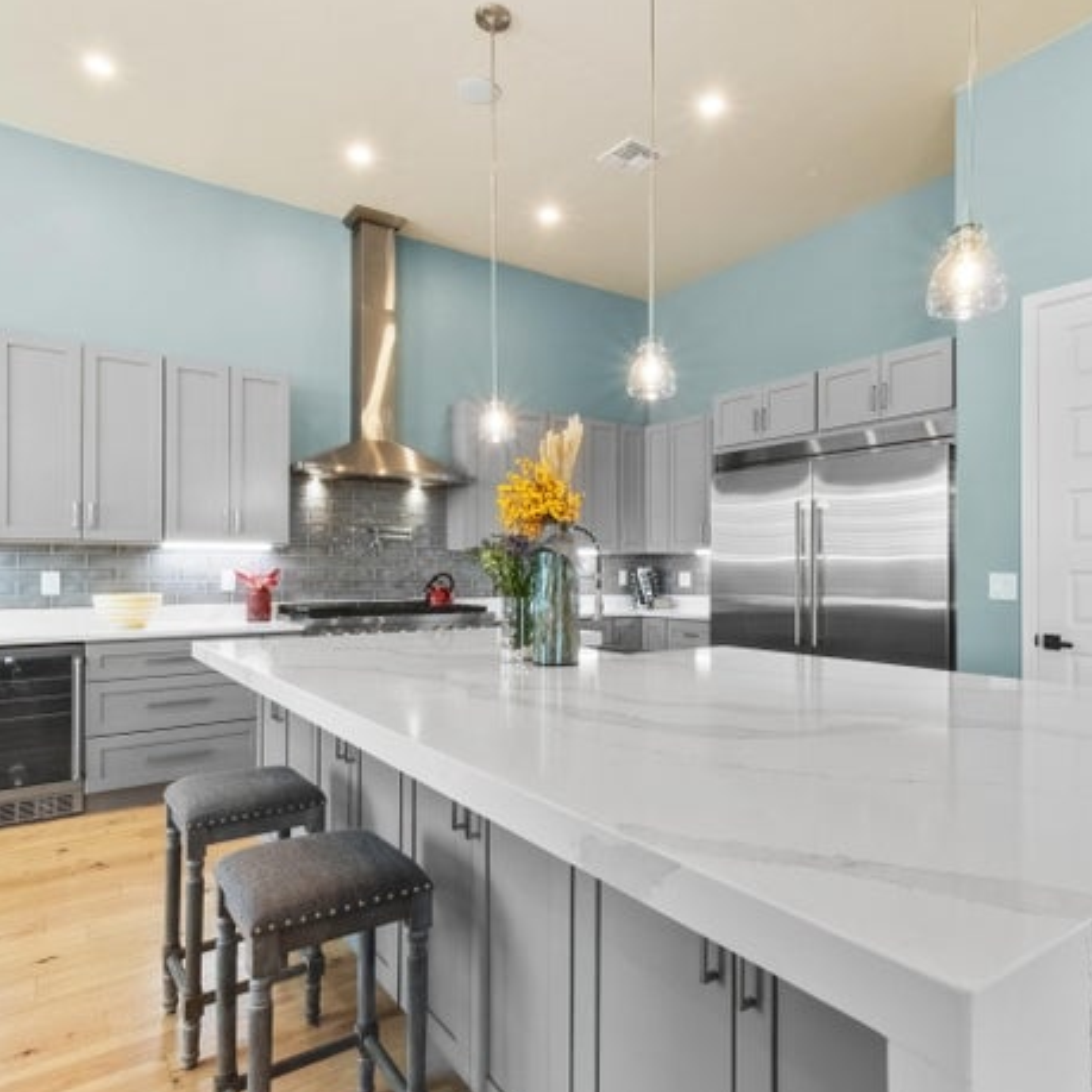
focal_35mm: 20
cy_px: 557
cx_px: 585
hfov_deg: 74.7
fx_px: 714
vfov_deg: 74.8
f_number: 22
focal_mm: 10
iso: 1600
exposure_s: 1/4
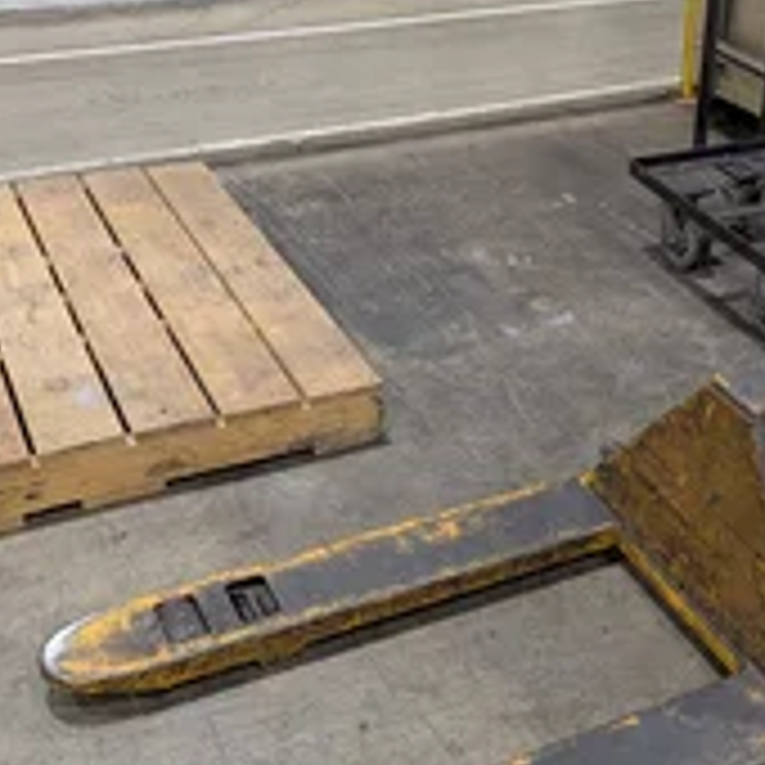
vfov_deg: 34.0
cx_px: 569
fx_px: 1250
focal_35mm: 50
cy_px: 410
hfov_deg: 33.4
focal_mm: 6.9
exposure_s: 1/120
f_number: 1.68
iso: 806
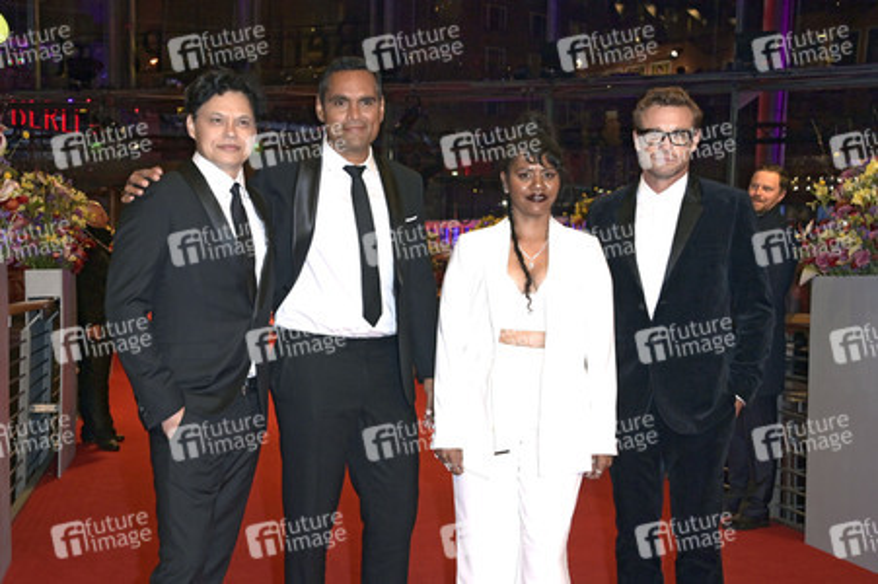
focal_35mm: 45
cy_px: 292
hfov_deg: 43.6
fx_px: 1097
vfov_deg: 29.8
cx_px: 439
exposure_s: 1/250
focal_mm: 45
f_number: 6.3
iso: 1250
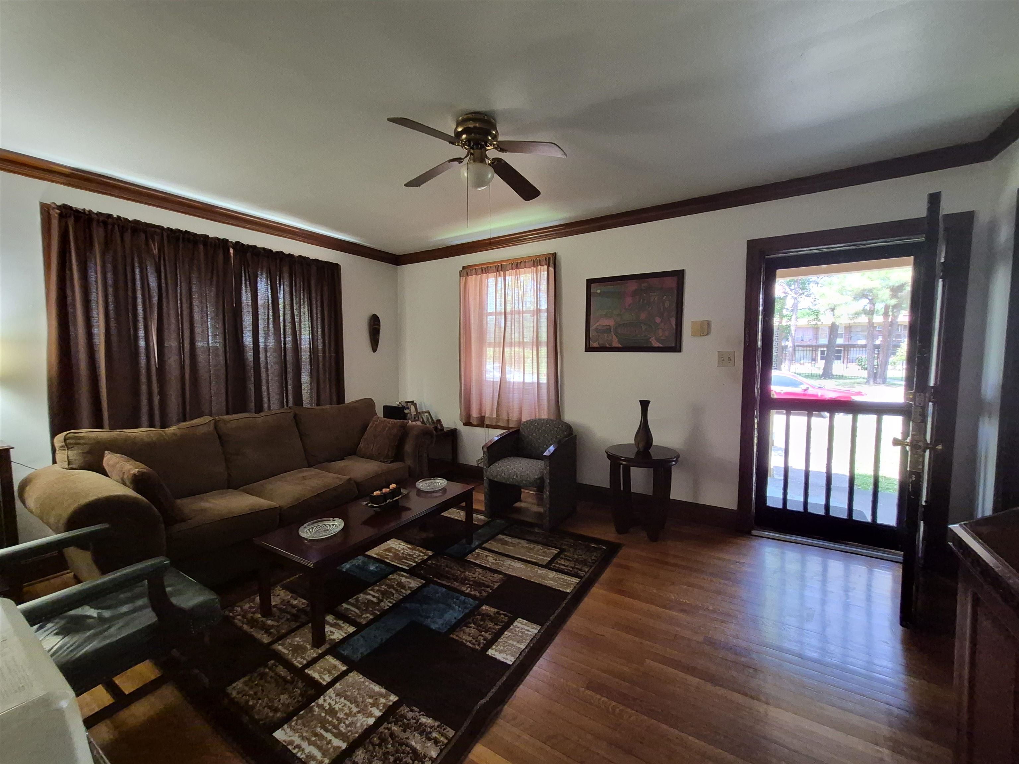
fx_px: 383
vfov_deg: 89.9
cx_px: 510
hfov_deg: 106.2
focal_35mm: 13
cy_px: 382
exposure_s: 1/60
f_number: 2.2
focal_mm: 1.74
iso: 800
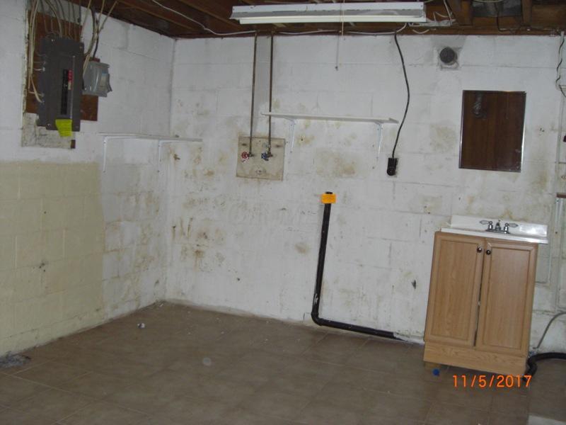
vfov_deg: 37.7
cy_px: 212
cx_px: 283
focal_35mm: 38
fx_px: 621
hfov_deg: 49.0
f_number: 2.7
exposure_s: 1/60
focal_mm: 6.2
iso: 200
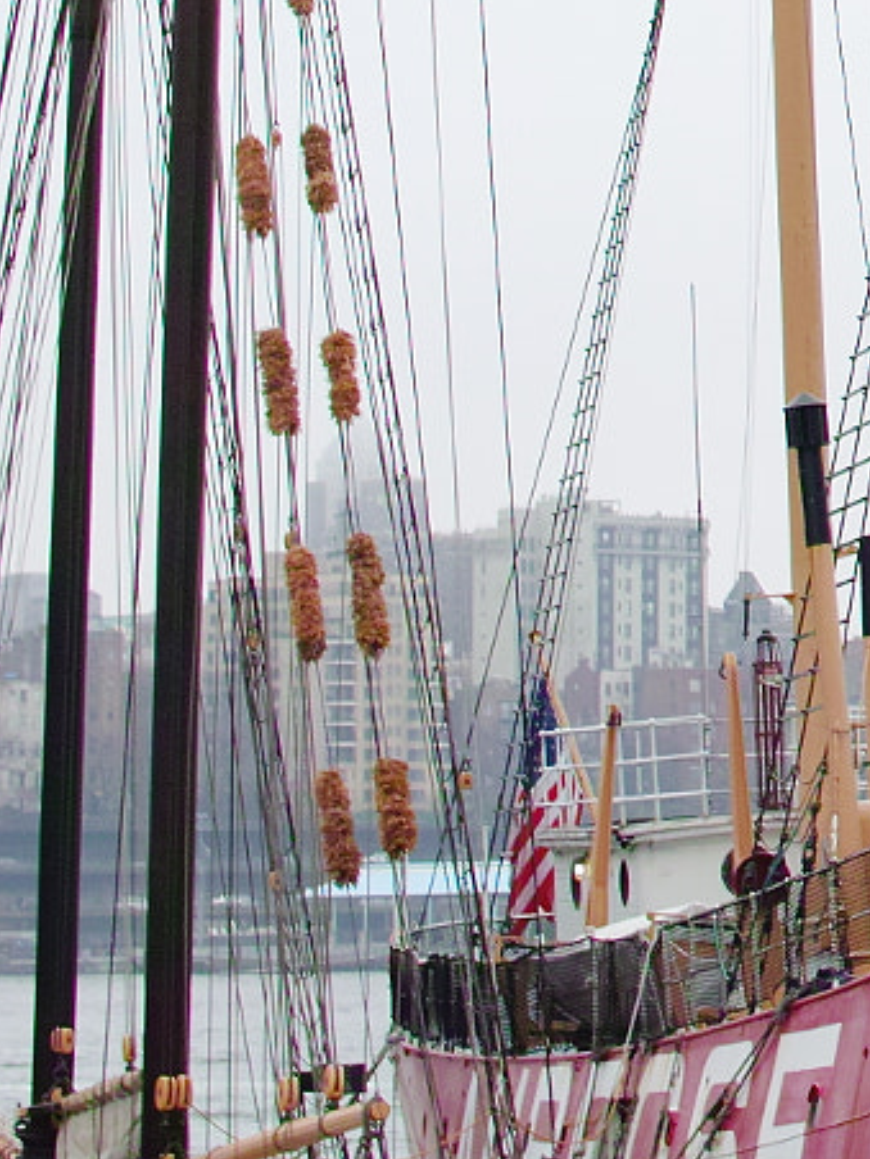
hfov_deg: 7.1
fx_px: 6568
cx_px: 2115
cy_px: -101
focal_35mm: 196
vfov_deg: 10.0
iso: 200
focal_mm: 30
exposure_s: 1/320
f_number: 4
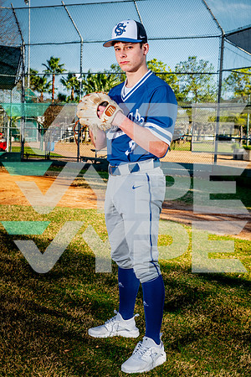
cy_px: 188
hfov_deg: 28.1
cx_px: 126
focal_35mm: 48
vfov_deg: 41.1
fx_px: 502
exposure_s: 1/200
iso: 125
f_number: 7.1
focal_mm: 48
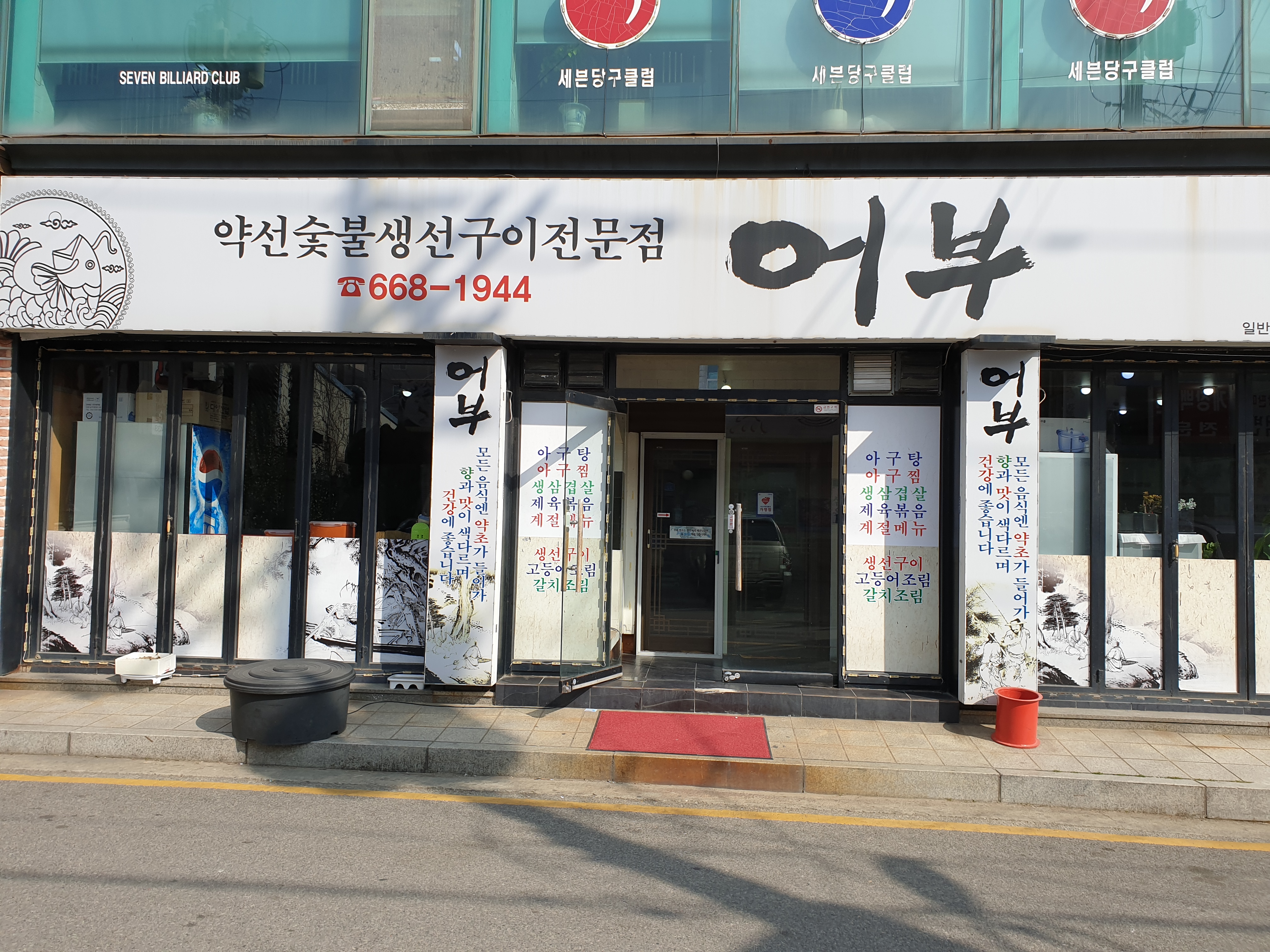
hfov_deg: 67.3
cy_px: 476
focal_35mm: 26
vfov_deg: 53.1
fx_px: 954
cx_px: 635
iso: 50
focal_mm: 4.3
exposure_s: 1/1592
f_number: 2.4
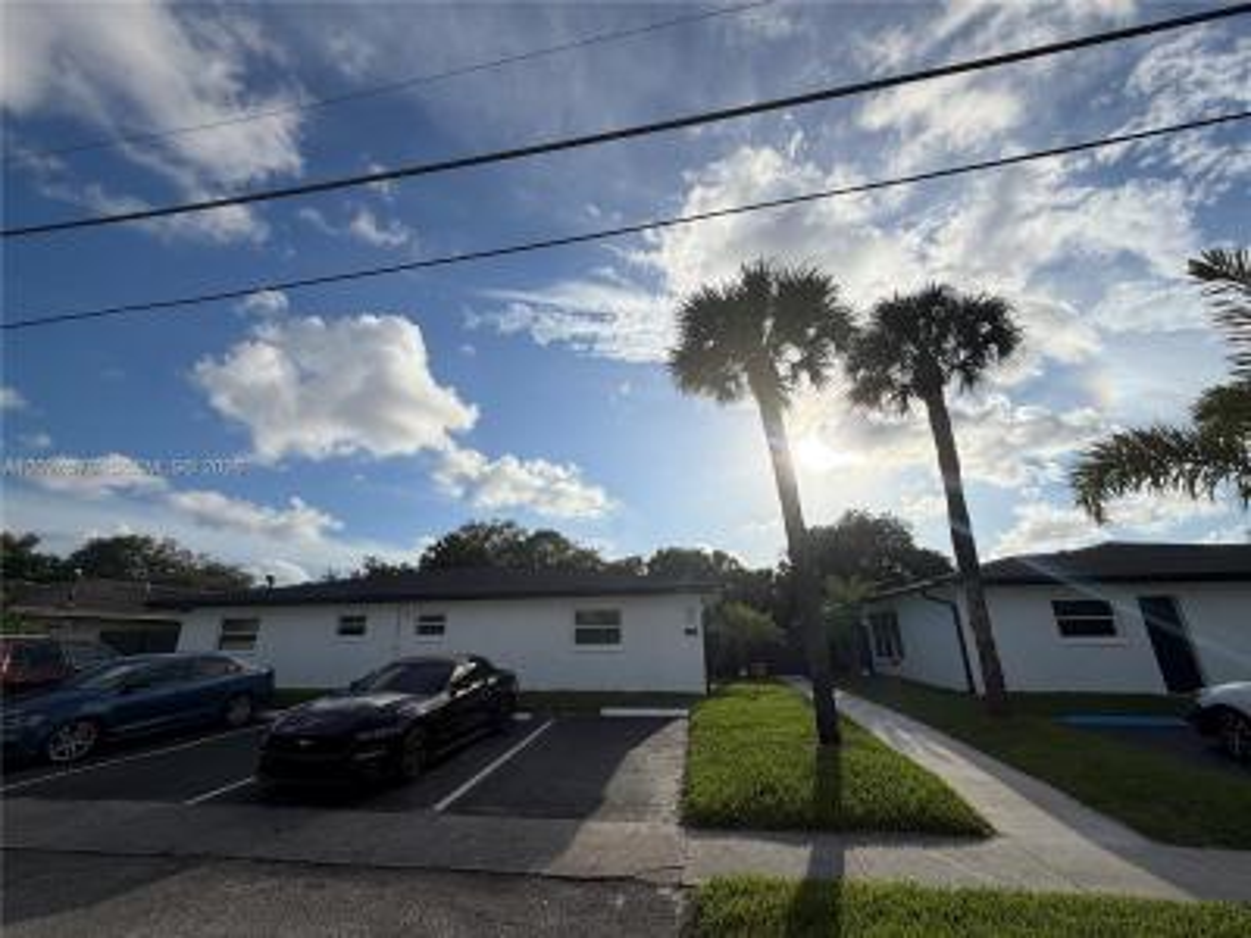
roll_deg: +0.9
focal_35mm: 14
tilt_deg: +18.6
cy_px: 469
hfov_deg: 102.1
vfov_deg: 85.7
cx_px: 626
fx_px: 506
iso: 20
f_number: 2.2
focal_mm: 2.22
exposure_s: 1/2092
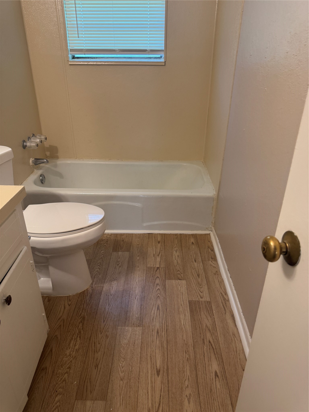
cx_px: 154
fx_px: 286
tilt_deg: -27.3
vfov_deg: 71.6
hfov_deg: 56.8
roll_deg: -0.8
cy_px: 206
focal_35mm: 24
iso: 160
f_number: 1.78
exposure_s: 1/60
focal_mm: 6.76
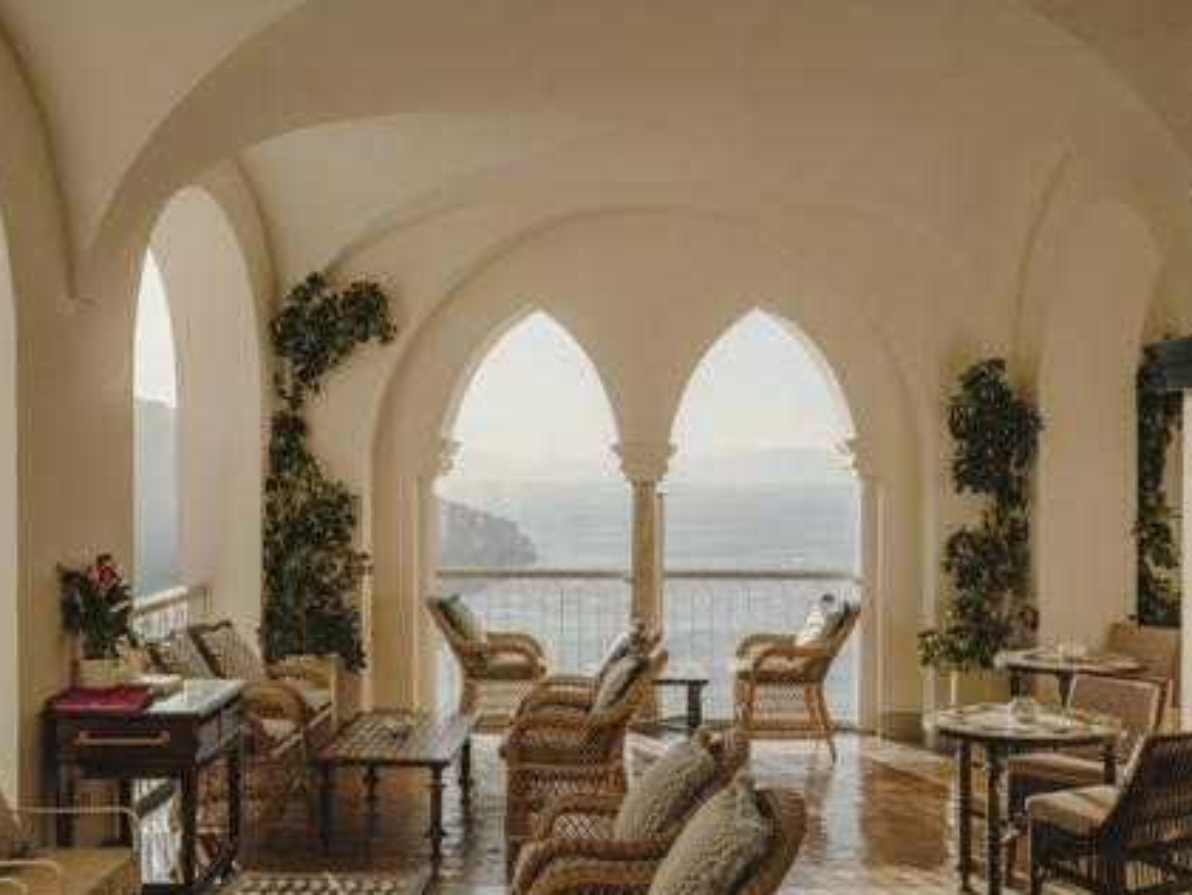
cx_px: 623
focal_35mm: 41
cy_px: 487
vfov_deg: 35.1
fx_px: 1412
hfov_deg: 45.7
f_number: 8
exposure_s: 1/750
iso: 640
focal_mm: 45
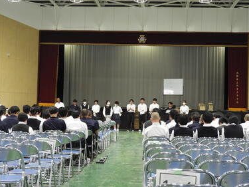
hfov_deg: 30.3
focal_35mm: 64
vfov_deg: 22.9
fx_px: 460
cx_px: 121
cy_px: 88
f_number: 4.2
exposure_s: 1/30
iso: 400
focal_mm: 10.7
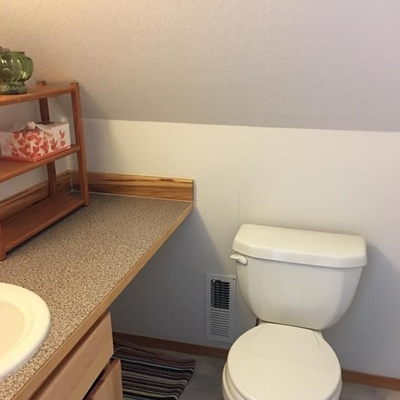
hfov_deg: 47.2
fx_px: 458
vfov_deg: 47.0
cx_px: 202
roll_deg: +0.2
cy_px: 239
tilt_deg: -21.9
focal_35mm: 35
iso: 80
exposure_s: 1/4
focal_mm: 4.15
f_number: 2.2
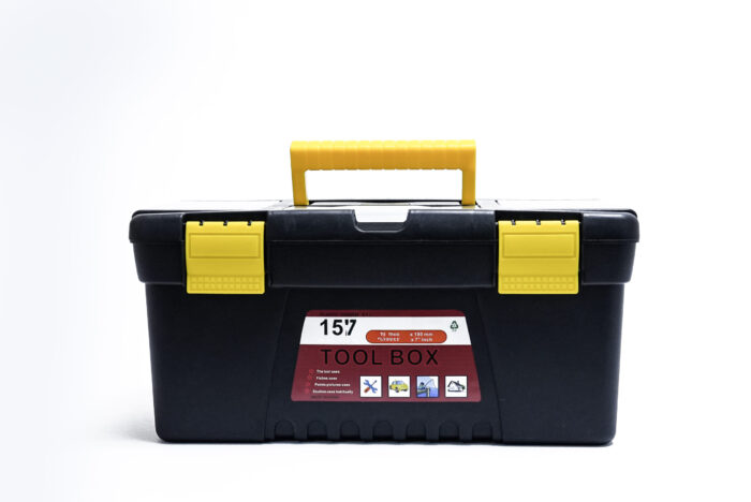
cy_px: 251
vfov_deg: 24.2
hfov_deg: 35.6
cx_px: 376
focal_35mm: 56
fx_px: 1169
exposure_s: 1/250
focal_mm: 56
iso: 3200
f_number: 8
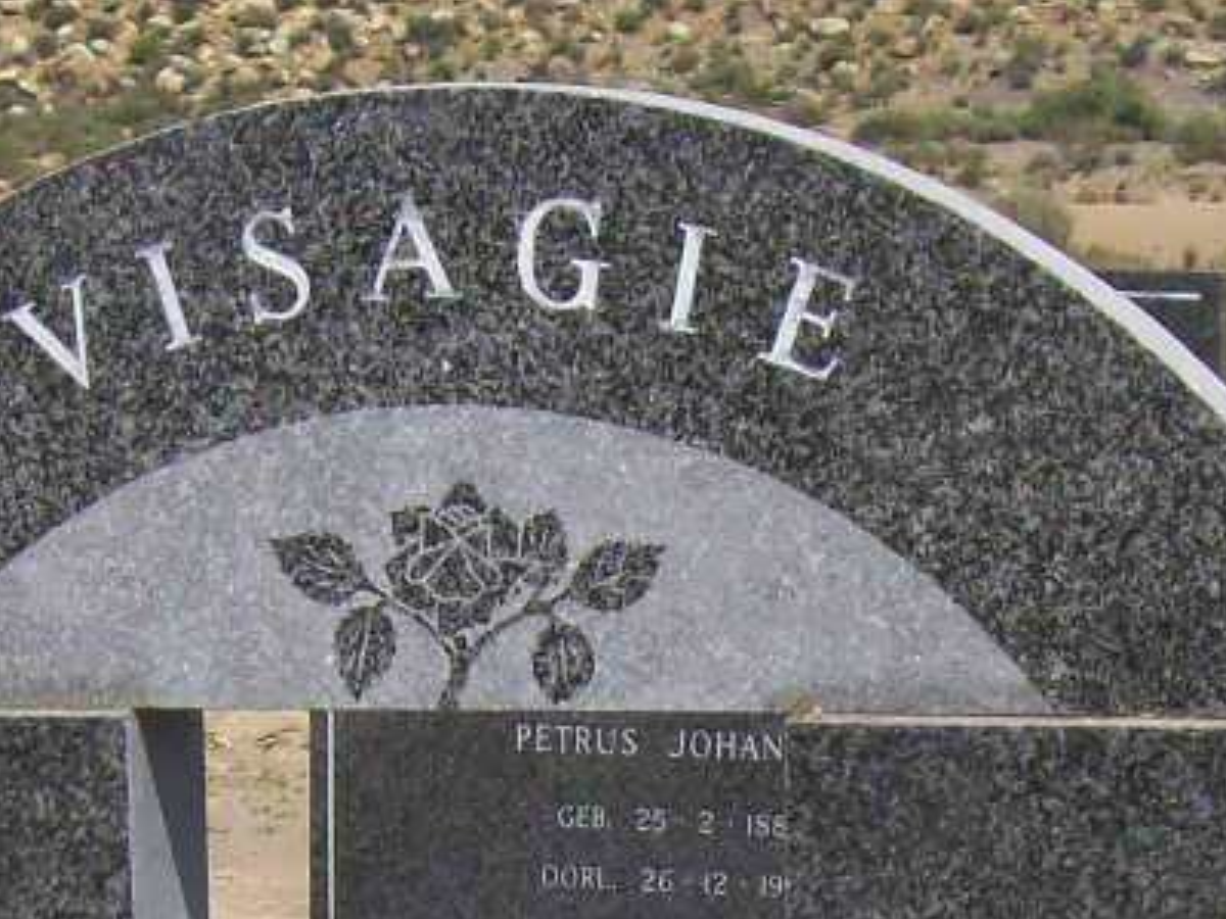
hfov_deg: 14.6
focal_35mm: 135
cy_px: 1225
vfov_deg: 10.7
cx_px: 699
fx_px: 4781
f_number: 5.4
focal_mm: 7.6
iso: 80
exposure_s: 1/613
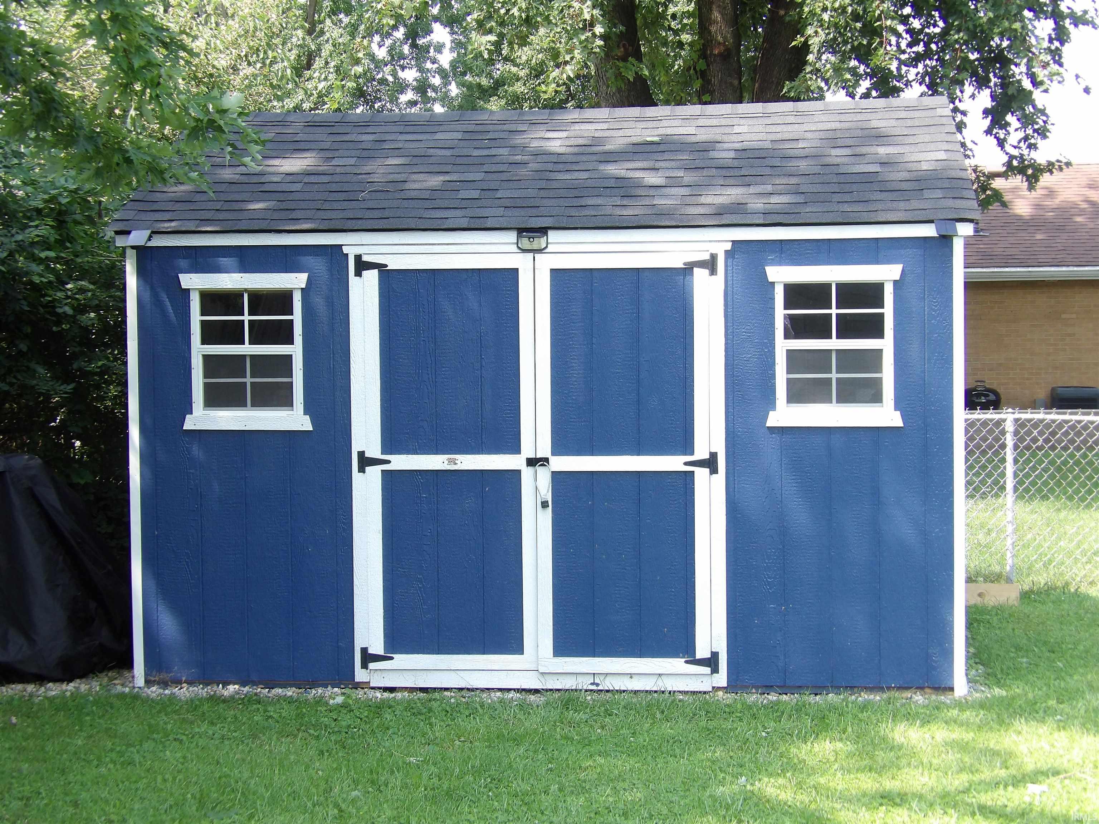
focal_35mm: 62
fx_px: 1968
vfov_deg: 23.7
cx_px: 550
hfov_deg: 31.2
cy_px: 412
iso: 100
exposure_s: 1/131
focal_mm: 11.1
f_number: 4
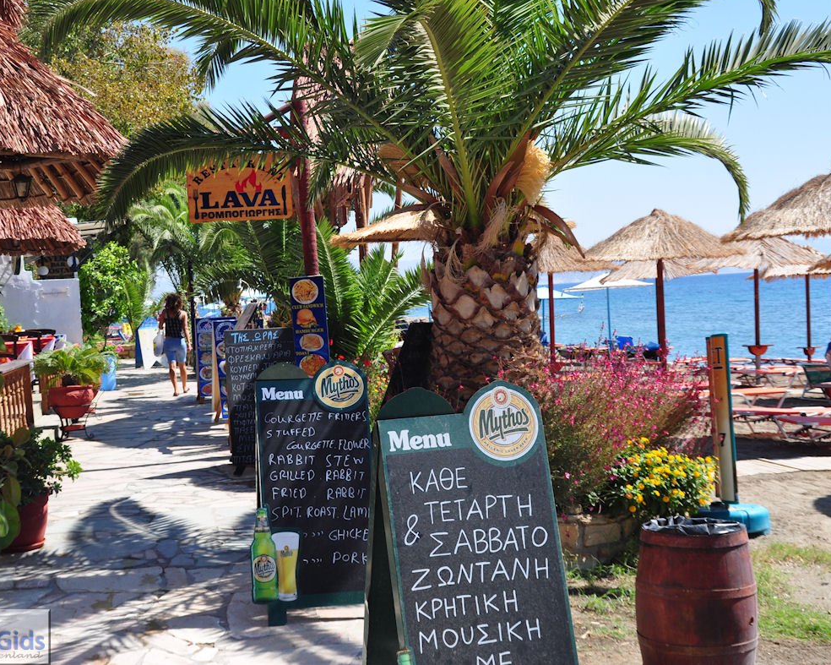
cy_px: 329
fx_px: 1180
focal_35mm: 48
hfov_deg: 38.7
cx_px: 355
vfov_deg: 31.4
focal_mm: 28
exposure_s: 1/320
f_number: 9
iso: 200
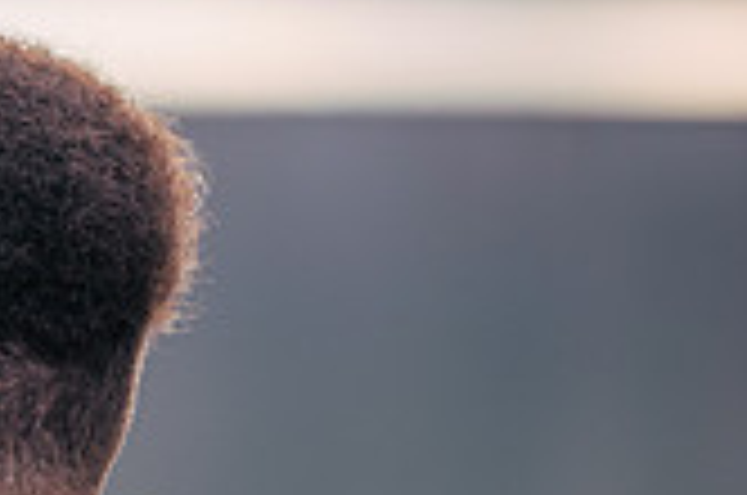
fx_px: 11618
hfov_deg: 3.7
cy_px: 630
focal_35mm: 561
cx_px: -374
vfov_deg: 2.4
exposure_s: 1/400
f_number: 4
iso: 250
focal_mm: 155
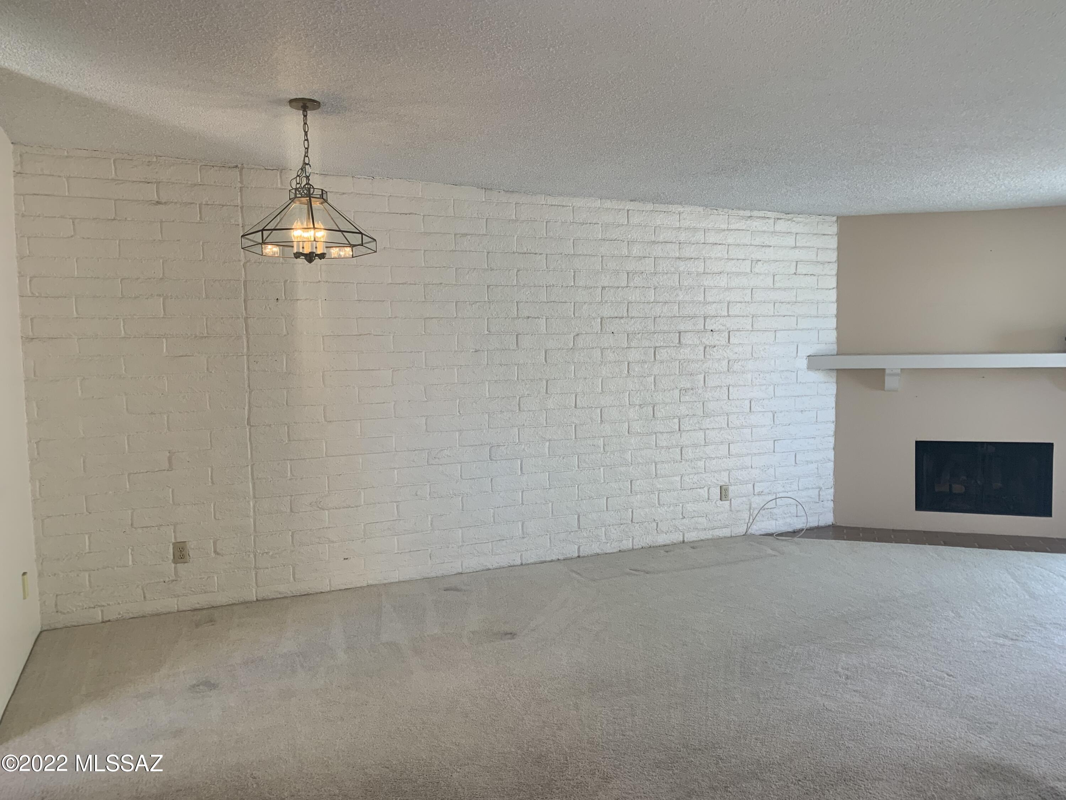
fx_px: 801
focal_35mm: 26
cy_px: 400
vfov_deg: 53.1
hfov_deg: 67.3
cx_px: 533
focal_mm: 4.25
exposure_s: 1/60
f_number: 1.8
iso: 64
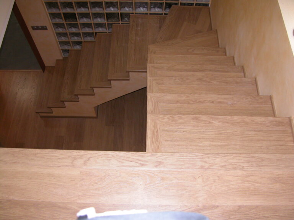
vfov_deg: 41.8
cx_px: 147
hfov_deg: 54.0
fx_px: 289
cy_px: 110
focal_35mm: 34
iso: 200
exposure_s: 1/60
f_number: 2.8
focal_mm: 8.9
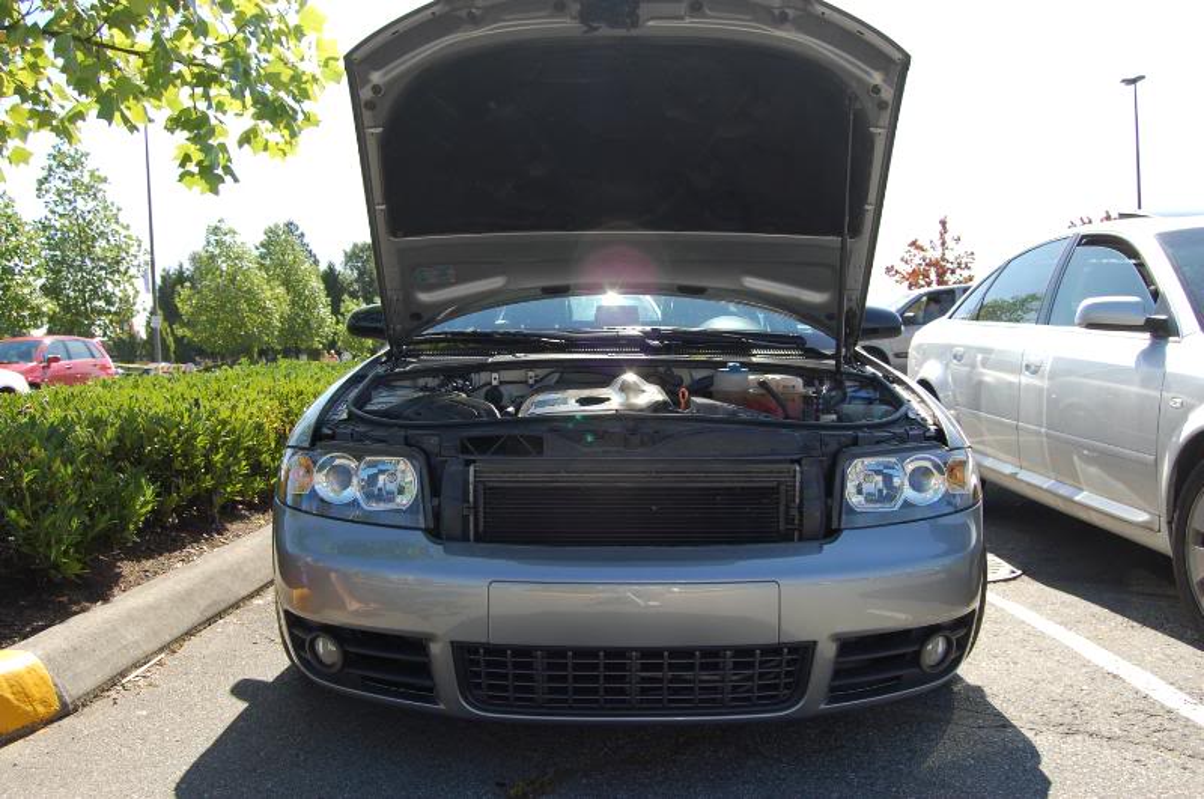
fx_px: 952
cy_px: 400
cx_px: 602
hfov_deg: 64.6
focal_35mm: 28
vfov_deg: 45.5
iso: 200
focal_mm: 19
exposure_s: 1/200
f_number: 7.1
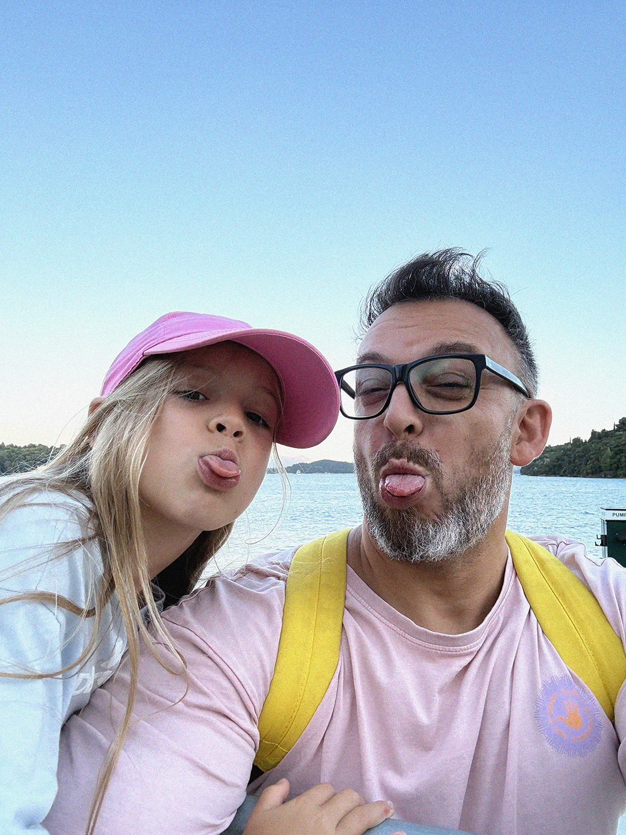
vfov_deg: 71.6
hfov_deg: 56.8
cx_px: 325
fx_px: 579
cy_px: 434
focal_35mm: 24
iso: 50
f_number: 1.9
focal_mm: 2.69
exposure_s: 1/169
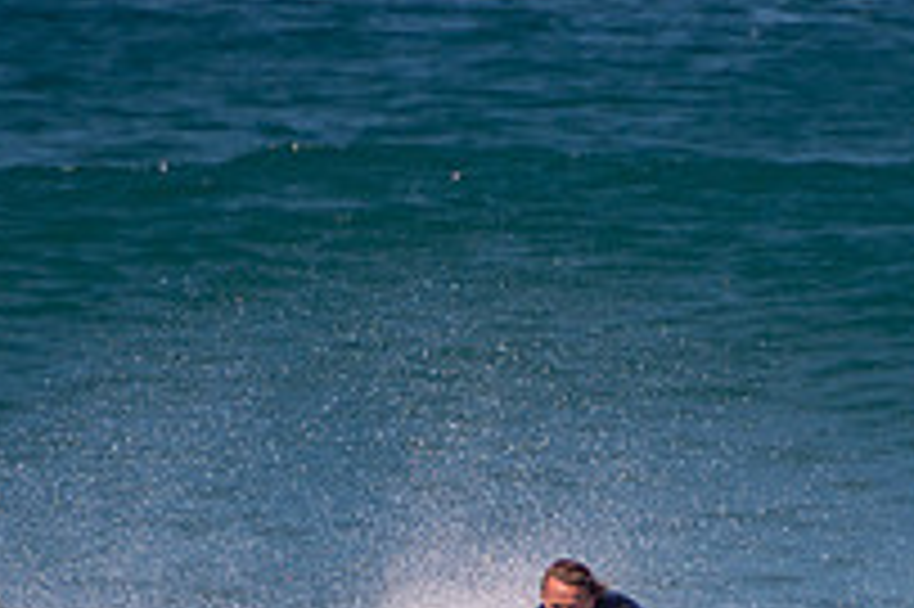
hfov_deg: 1.2
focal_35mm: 1716
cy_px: 777
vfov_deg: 0.8
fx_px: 43531
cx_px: 666
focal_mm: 400
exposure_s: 1/1250
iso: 200
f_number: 5.6
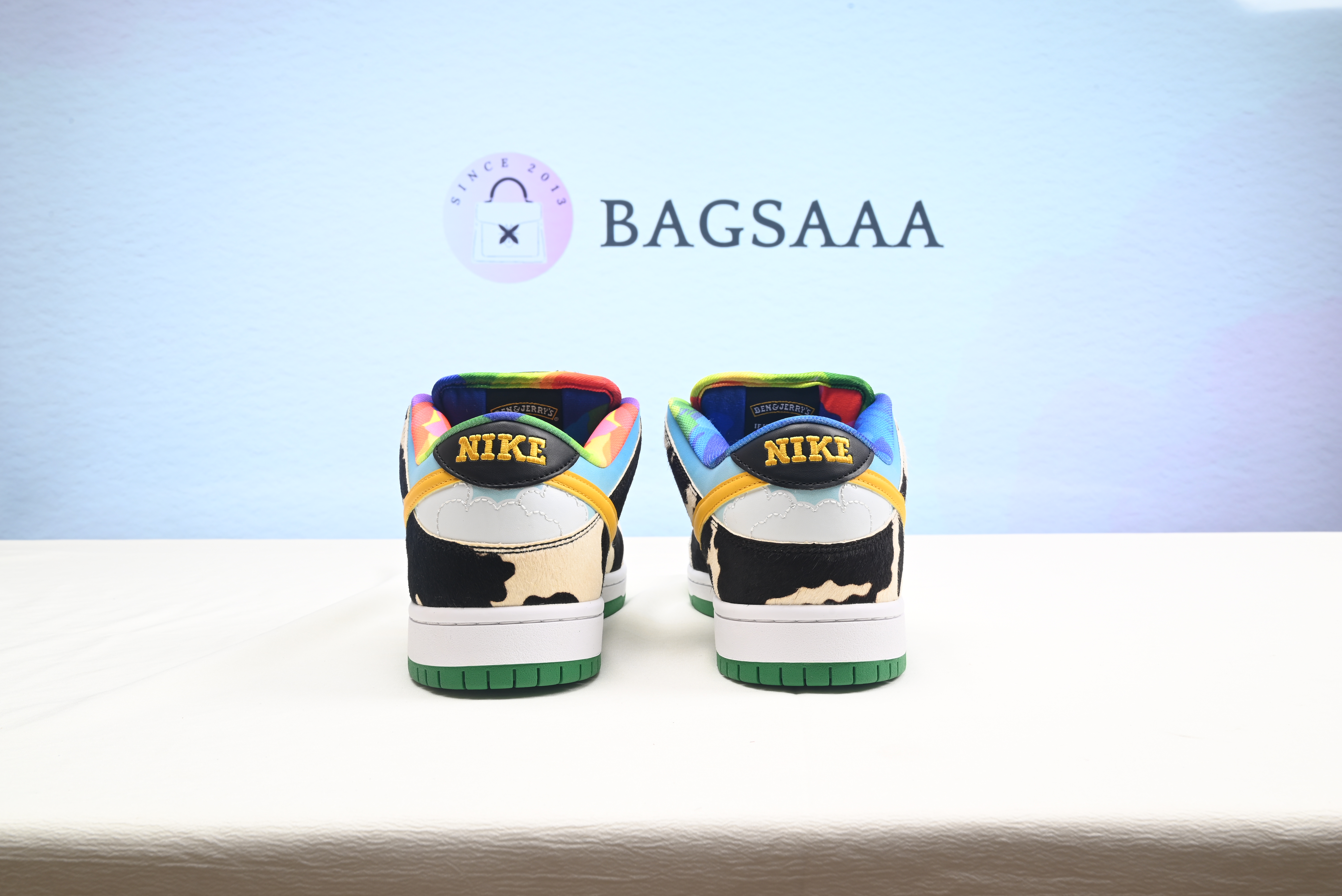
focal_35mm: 30
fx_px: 1137
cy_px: 448
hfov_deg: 61.1
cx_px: 671
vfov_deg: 43.0
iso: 100
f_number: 16
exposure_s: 1/1.6
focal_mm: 30.5
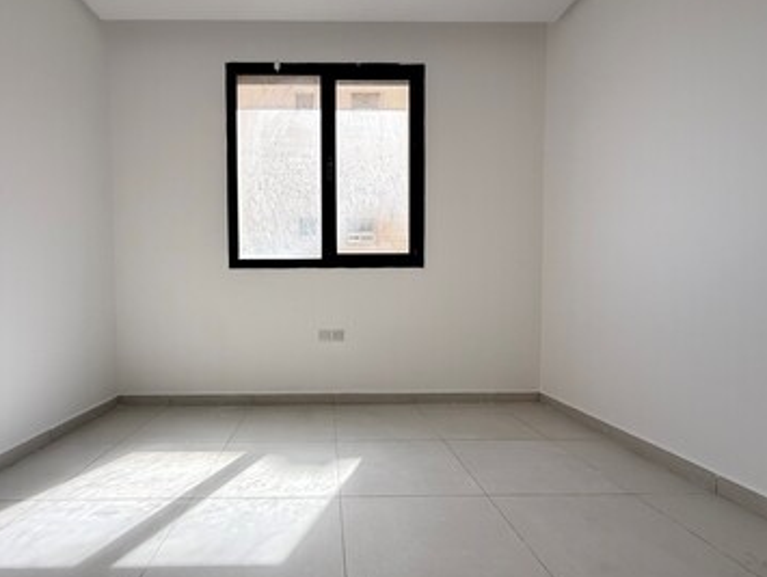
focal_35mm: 18
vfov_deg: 71.6
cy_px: 306
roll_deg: +0.2
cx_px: 334
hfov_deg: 87.2
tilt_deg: -1.3
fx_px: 399
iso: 64
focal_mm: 2.22
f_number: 2.2
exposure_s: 1/202
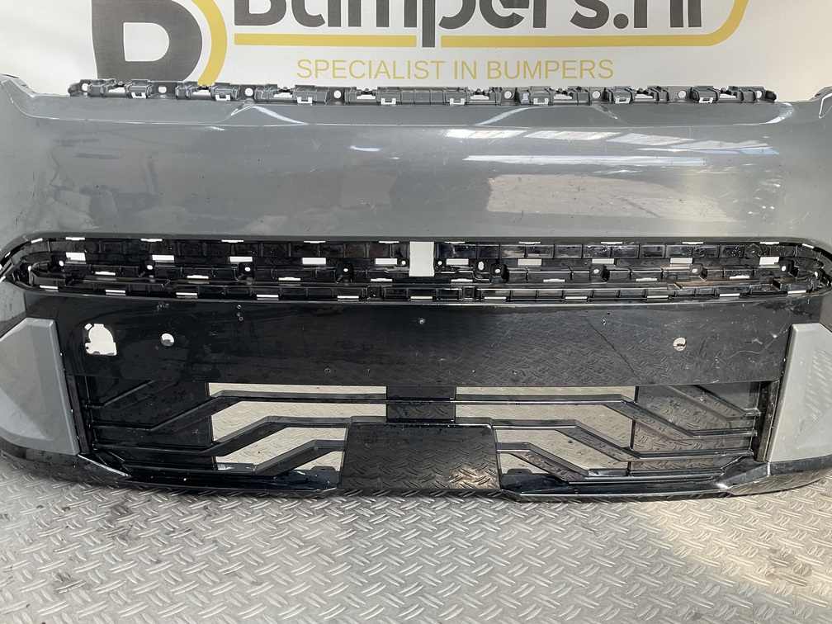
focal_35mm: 29
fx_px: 697
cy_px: 312
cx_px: 416
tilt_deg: -11.3
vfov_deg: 48.2
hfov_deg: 61.7
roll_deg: -0.9
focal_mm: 3
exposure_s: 1/120
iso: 20
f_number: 1.8
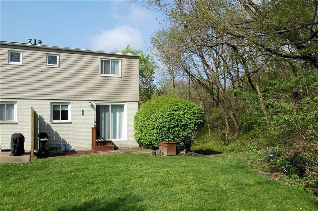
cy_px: 106
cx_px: 159
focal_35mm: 28
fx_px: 251
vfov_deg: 45.6
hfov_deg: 64.6
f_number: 10
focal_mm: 19
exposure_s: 1/320
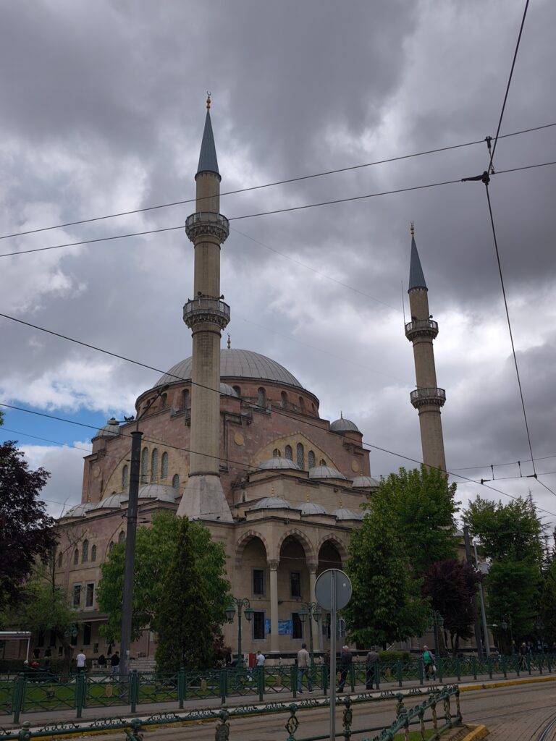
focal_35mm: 33
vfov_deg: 55.4
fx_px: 707
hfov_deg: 42.9
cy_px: 370
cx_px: 278
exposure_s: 1/5327
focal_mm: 6.57
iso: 50
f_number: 1.6
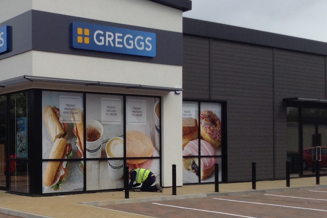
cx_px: 48
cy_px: 145
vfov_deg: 22.5
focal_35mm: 60
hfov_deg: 32.1
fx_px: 545
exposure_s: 1/1054
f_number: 2.4
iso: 25
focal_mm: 3.3
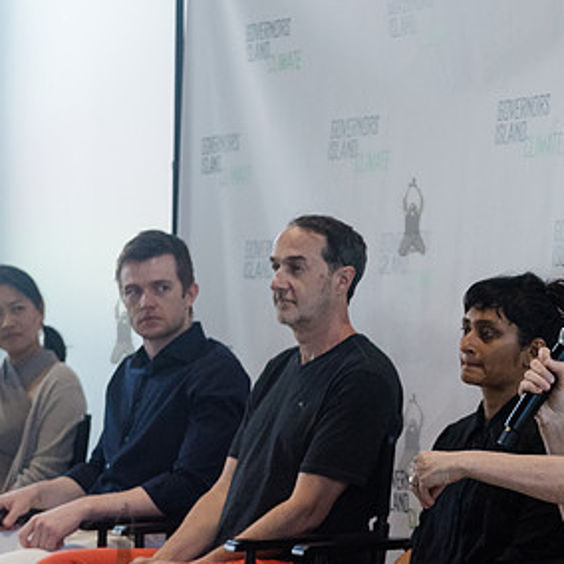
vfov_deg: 13.3
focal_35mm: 131
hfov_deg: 13.1
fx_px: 2415
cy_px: 376
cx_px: 575
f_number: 4
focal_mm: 58
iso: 4000
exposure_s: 1/400
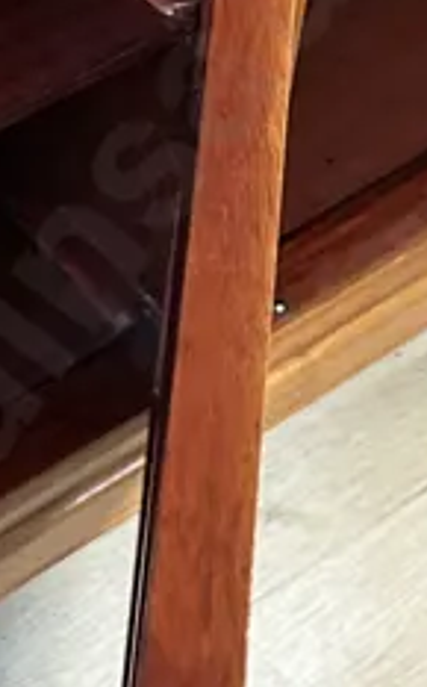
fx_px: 2092
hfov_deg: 11.6
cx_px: 124
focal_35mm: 112
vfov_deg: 18.5
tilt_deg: -50.4
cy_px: 203
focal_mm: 6.86
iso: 640
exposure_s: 1/50
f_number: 1.78
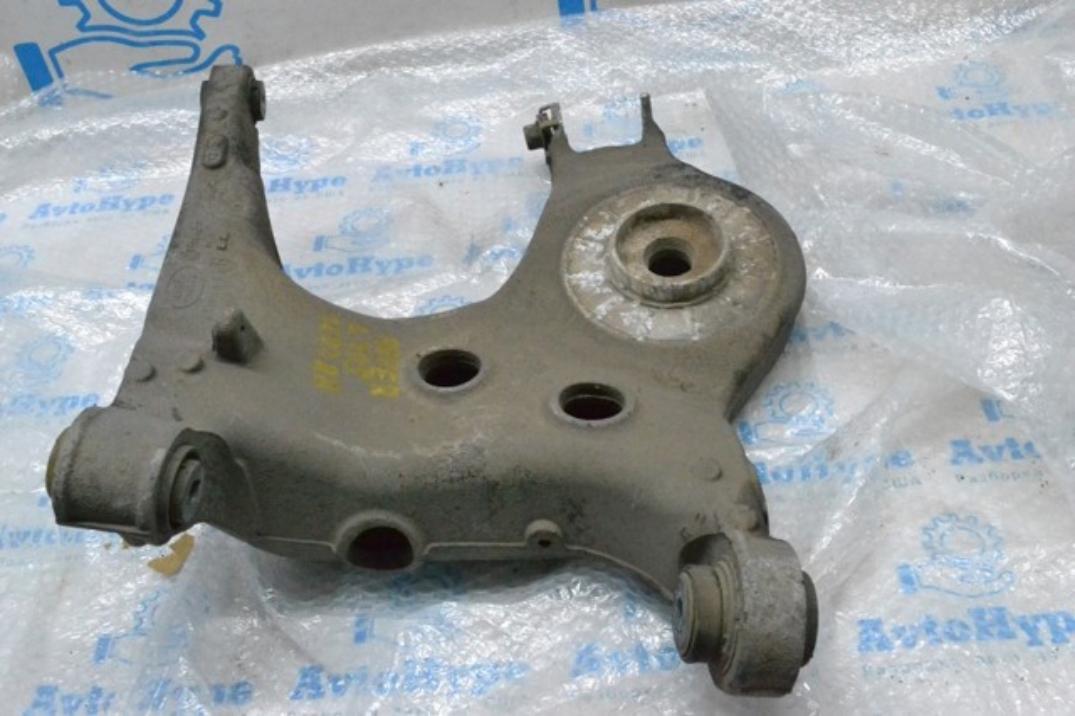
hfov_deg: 49.6
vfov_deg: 34.2
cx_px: 538
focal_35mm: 39
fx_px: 1164
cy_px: 358
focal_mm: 26
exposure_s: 1/160
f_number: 11
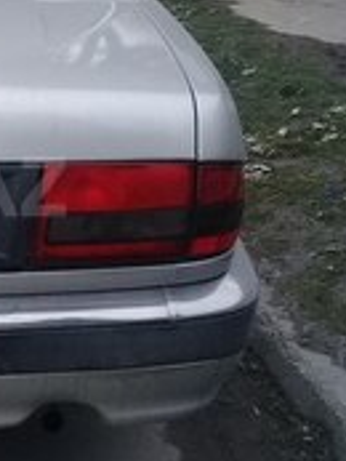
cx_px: -138
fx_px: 1185
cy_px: 187
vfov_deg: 22.0
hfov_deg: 15.6
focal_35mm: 89
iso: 50
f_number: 2.2
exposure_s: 1/262
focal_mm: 3.3
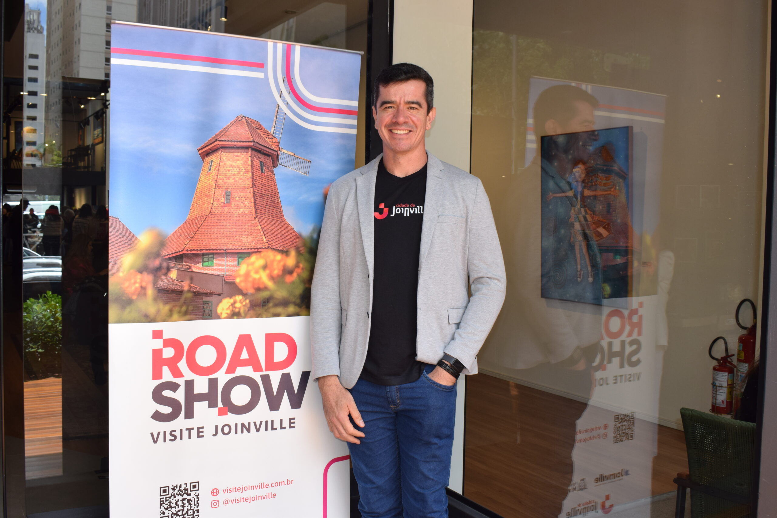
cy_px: 259
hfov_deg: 53.1
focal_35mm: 36
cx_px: 388
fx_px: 777
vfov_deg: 36.9
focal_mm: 24
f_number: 9
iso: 320
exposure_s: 1/125
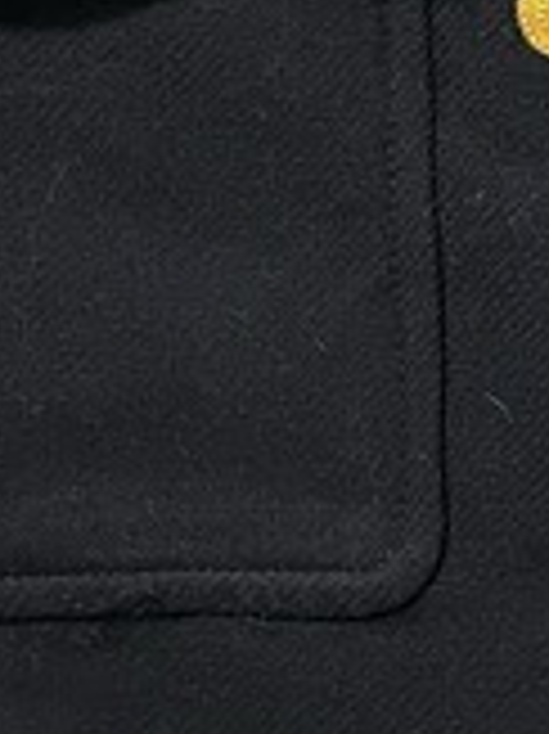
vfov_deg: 11.8
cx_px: 720
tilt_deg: -5.1
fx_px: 3388
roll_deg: +3.9
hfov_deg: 9.1
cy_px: -356
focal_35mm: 160
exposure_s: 1/50
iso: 250
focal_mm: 5.1
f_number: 1.6
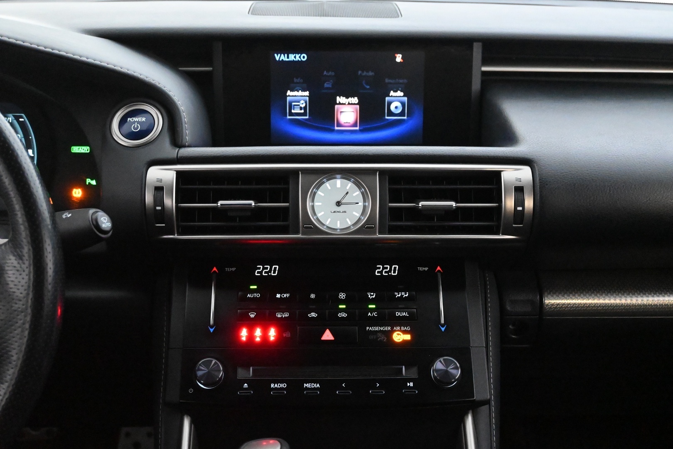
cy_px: 224
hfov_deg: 43.0
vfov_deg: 29.4
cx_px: 336
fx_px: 855
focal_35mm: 46
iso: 12800
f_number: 4.8
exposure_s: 1/50
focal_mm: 30.5
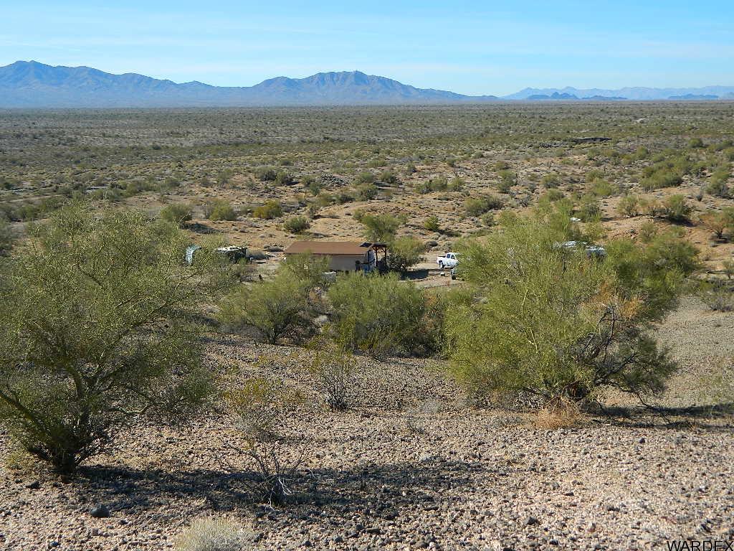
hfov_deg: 45.8
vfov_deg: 35.1
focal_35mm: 41
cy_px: 276
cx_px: 367
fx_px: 869
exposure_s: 1/800
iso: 80
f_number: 3.5
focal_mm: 7.3
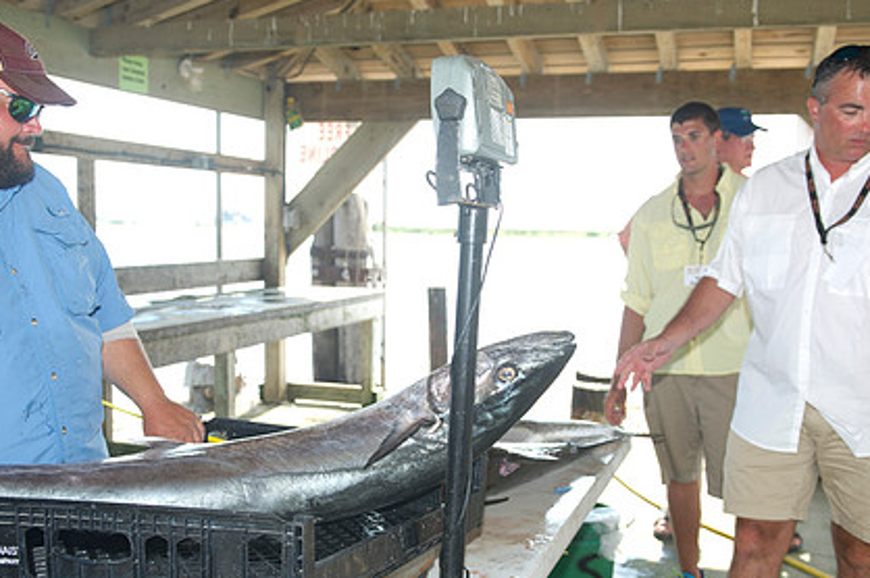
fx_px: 1038
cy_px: 329
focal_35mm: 43
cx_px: 408
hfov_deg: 45.4
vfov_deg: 31.1
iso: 125
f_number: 4
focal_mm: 31
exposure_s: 1/250
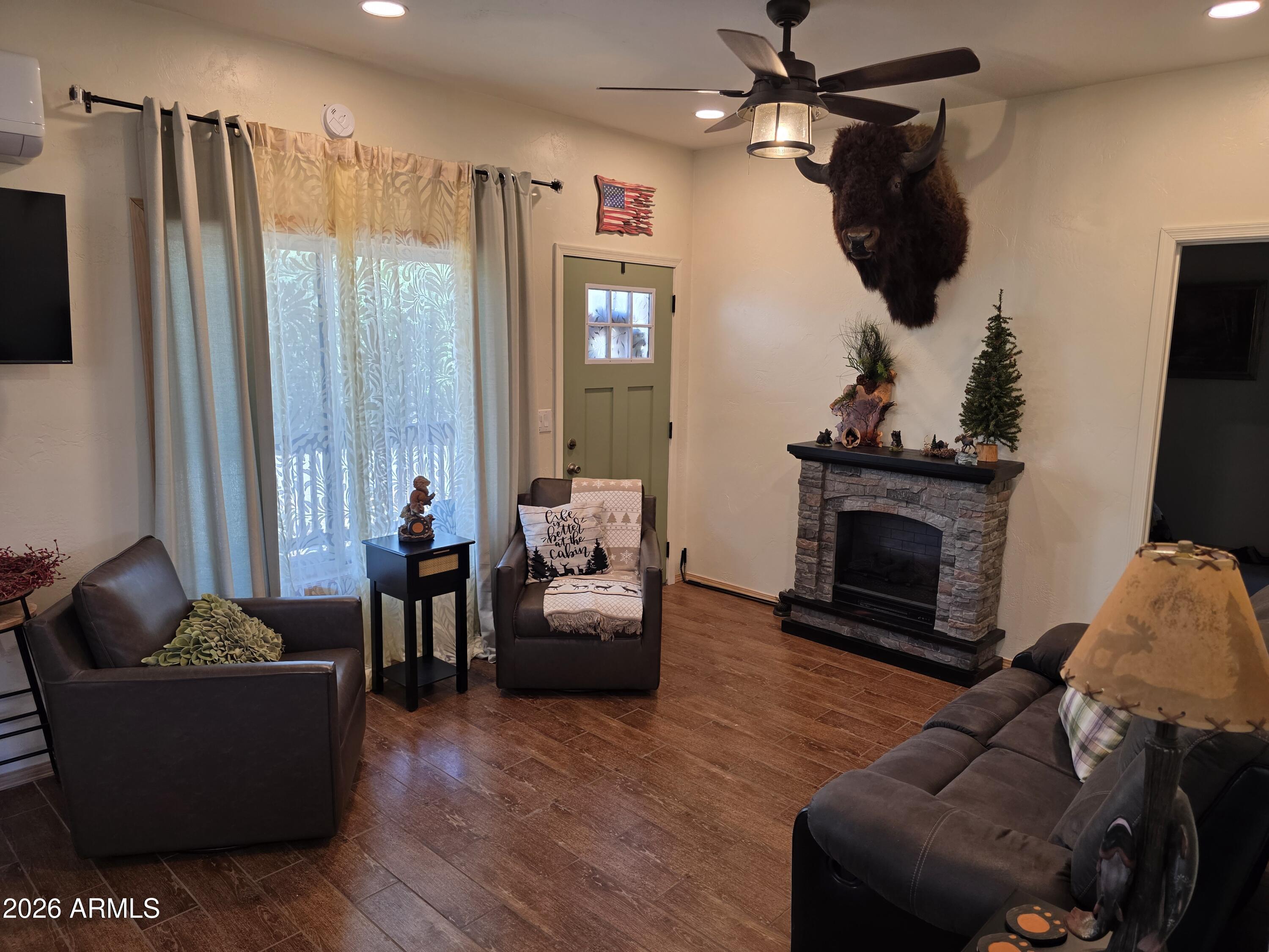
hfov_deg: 73.9
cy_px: 476
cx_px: 634
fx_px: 843
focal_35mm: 23
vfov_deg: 58.9
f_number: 1.7
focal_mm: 6.3
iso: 125
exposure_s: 1/120
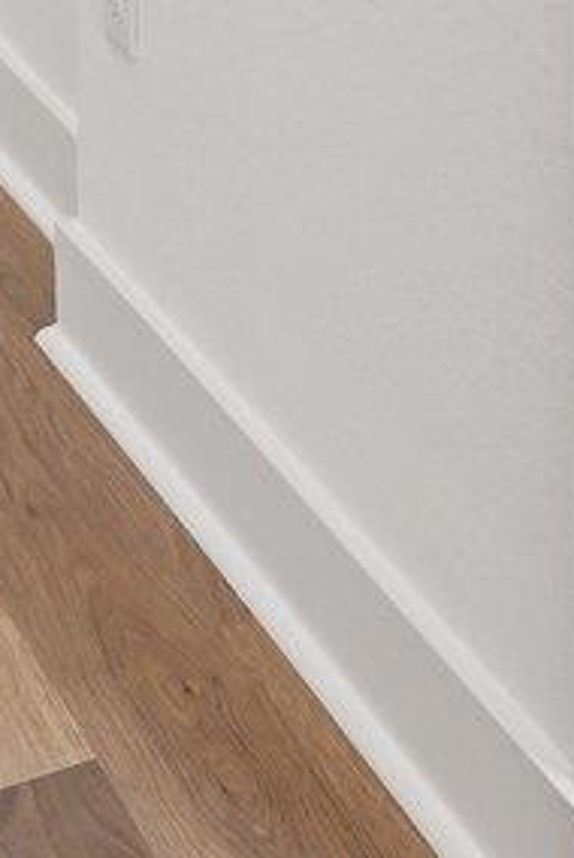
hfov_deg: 12.7
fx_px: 2577
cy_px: -935
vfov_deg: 14.9
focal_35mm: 108
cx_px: 447
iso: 100
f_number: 6.7
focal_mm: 15
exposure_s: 1/20
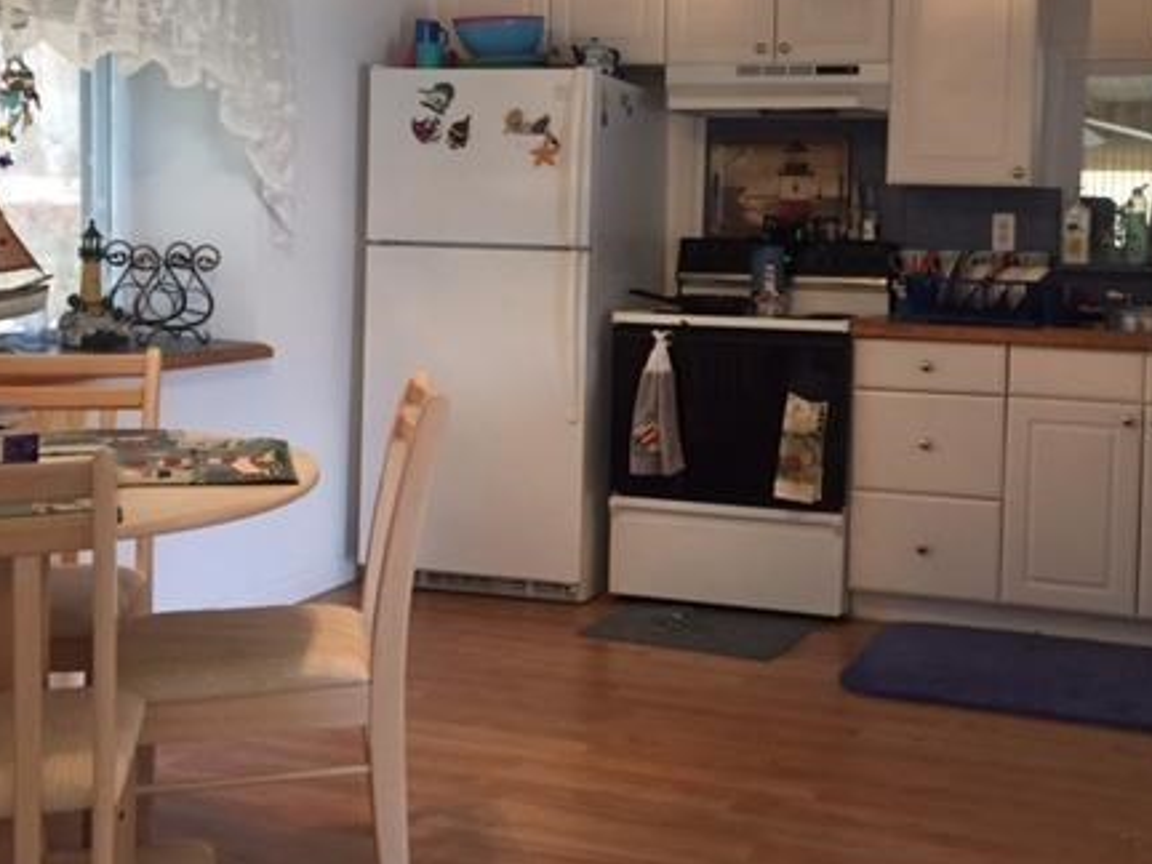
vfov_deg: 33.3
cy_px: 293
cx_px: 757
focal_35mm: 43
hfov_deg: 43.3
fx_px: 1431
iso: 160
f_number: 2.2
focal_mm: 4.15
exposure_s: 1/30
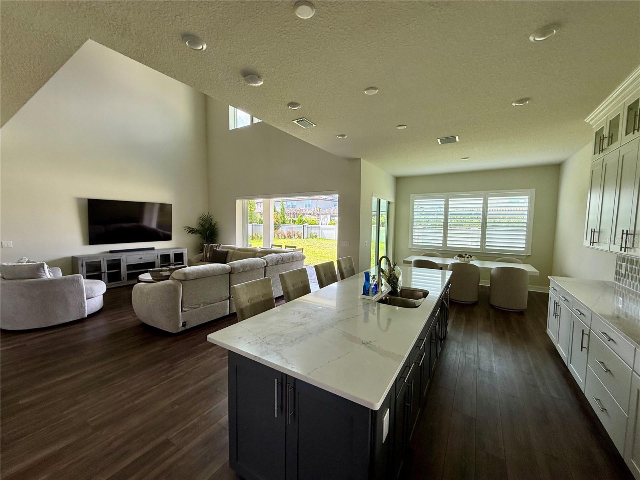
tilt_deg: -3.6
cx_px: 320
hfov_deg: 102.1
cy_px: 240
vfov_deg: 85.7
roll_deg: -0.4
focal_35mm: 14
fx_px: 259
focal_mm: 2.22
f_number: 2.2
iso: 64
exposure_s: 1/144
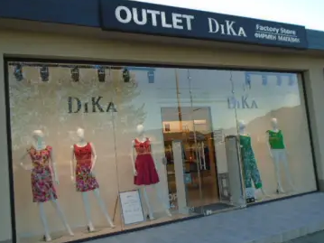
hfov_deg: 61.7
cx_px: 161
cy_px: 128
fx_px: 271
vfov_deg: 48.2
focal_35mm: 29
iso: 100
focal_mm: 4.6
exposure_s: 1/200
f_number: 3.2
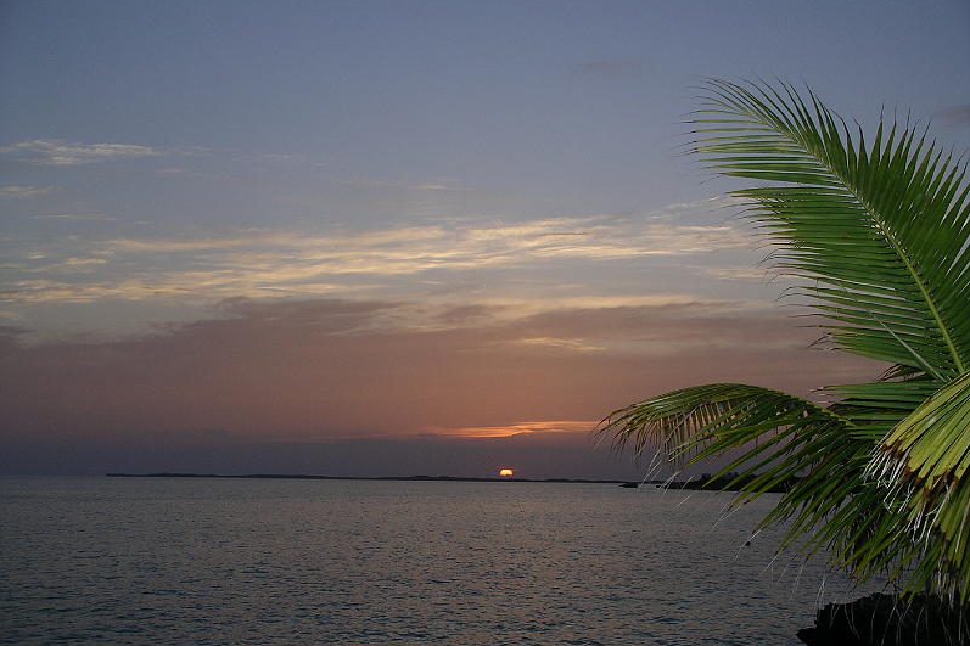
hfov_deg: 41.9
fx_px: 1266
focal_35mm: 47
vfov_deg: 28.6
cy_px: 342
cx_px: 486
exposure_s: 1/300
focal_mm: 9.3
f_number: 3
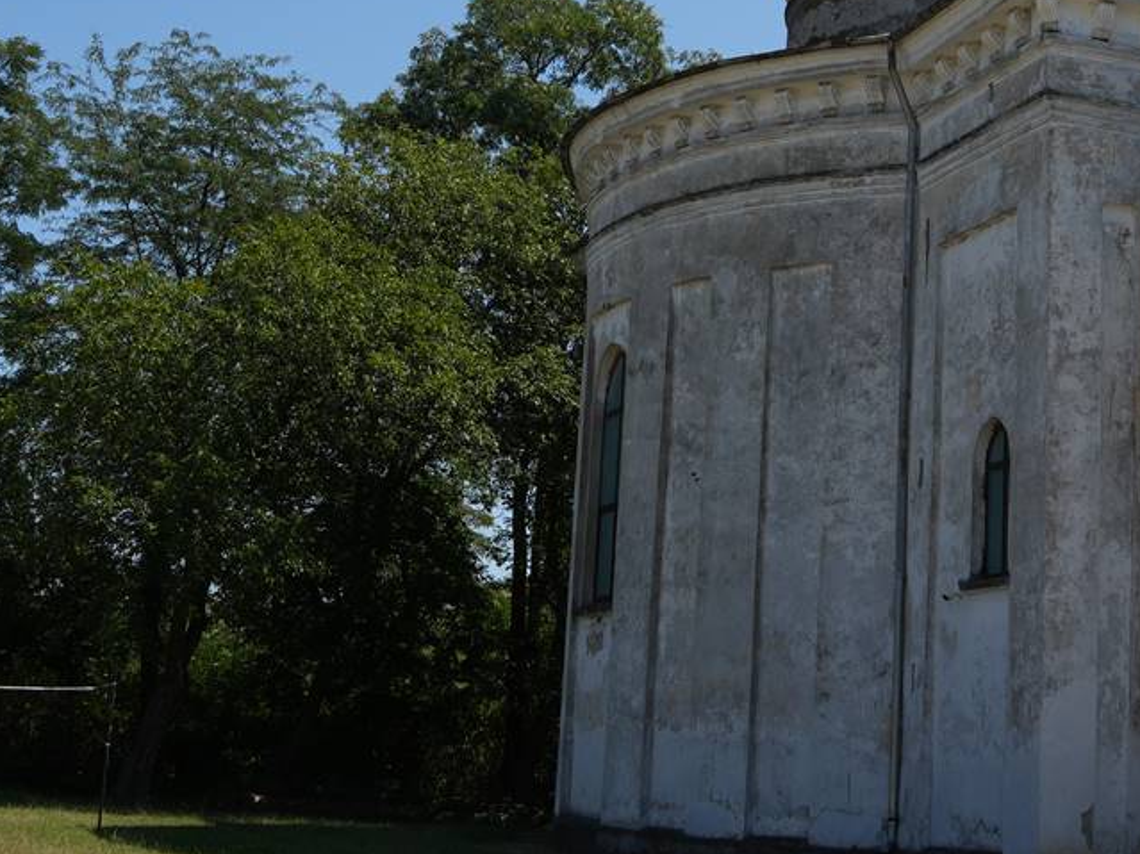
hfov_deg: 29.5
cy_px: 42
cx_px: 817
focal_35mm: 65
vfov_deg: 21.9
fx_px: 2140
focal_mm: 18
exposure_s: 1/160
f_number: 11
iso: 100
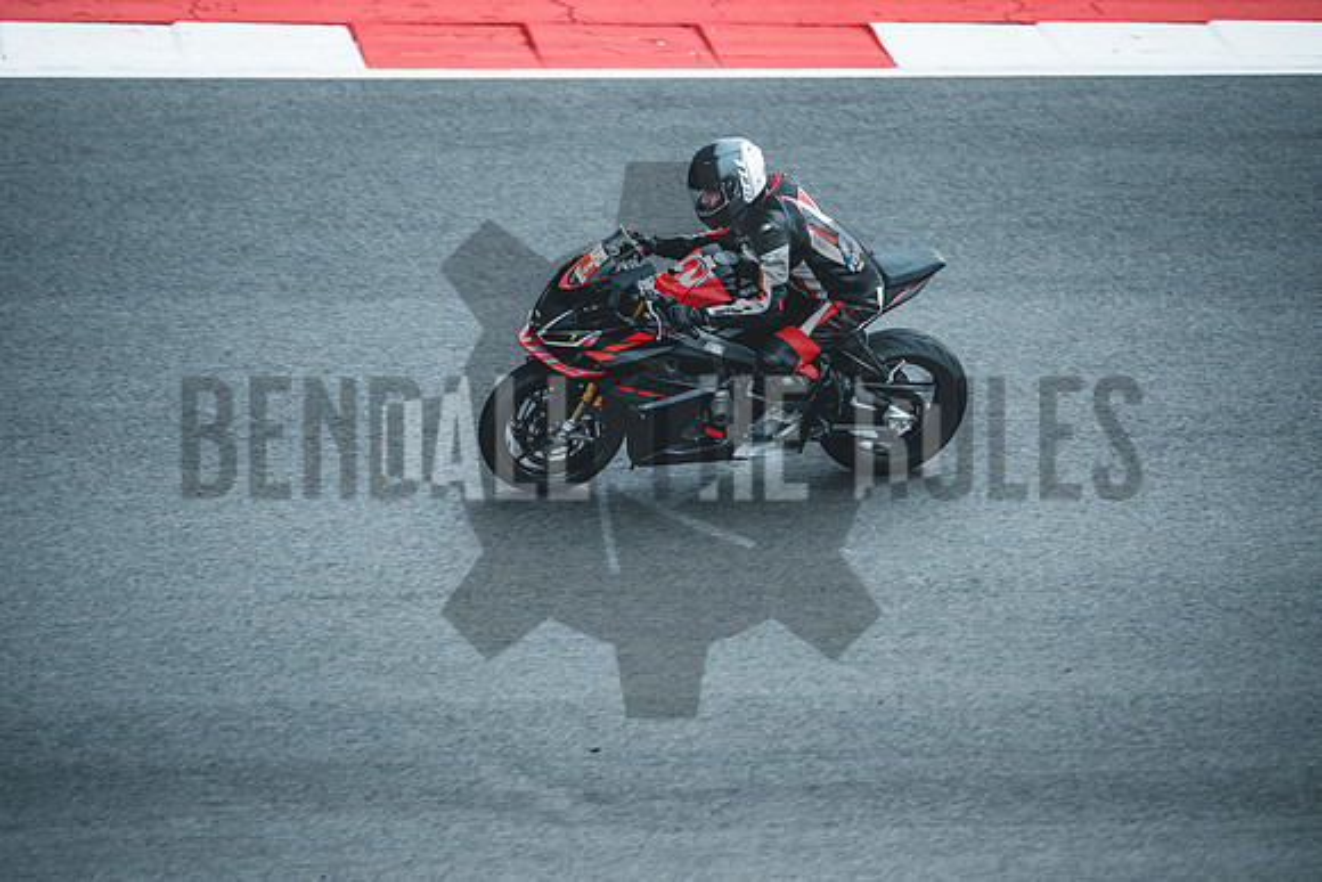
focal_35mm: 300
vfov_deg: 4.6
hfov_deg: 6.9
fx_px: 11019
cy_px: 441
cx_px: 661
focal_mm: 200
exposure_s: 1/3200
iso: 2500
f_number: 2
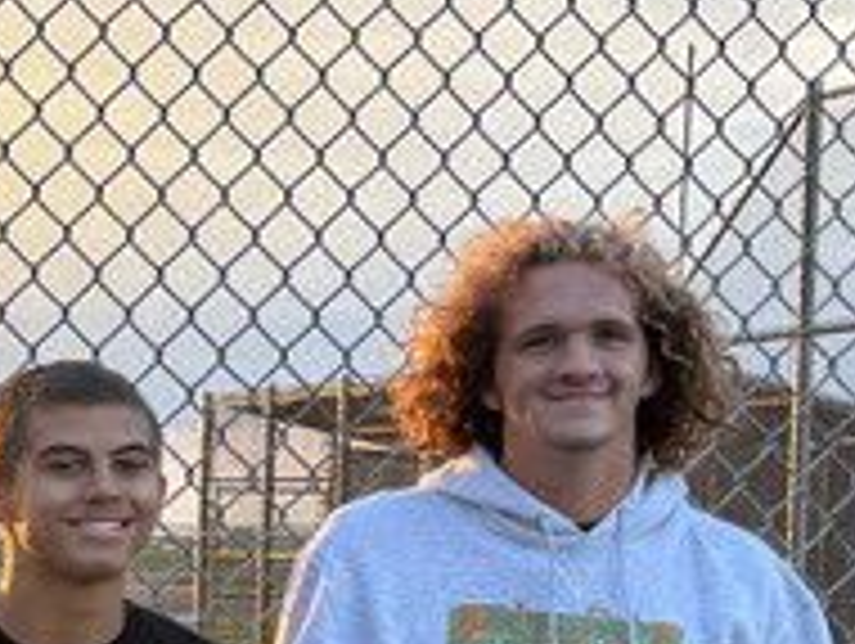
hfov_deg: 13.0
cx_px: -562
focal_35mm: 140
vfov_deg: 10.4
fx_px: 3462
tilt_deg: -4.5
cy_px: 766
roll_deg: -0.8
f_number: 1.6
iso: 64
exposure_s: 1/121
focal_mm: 5.96
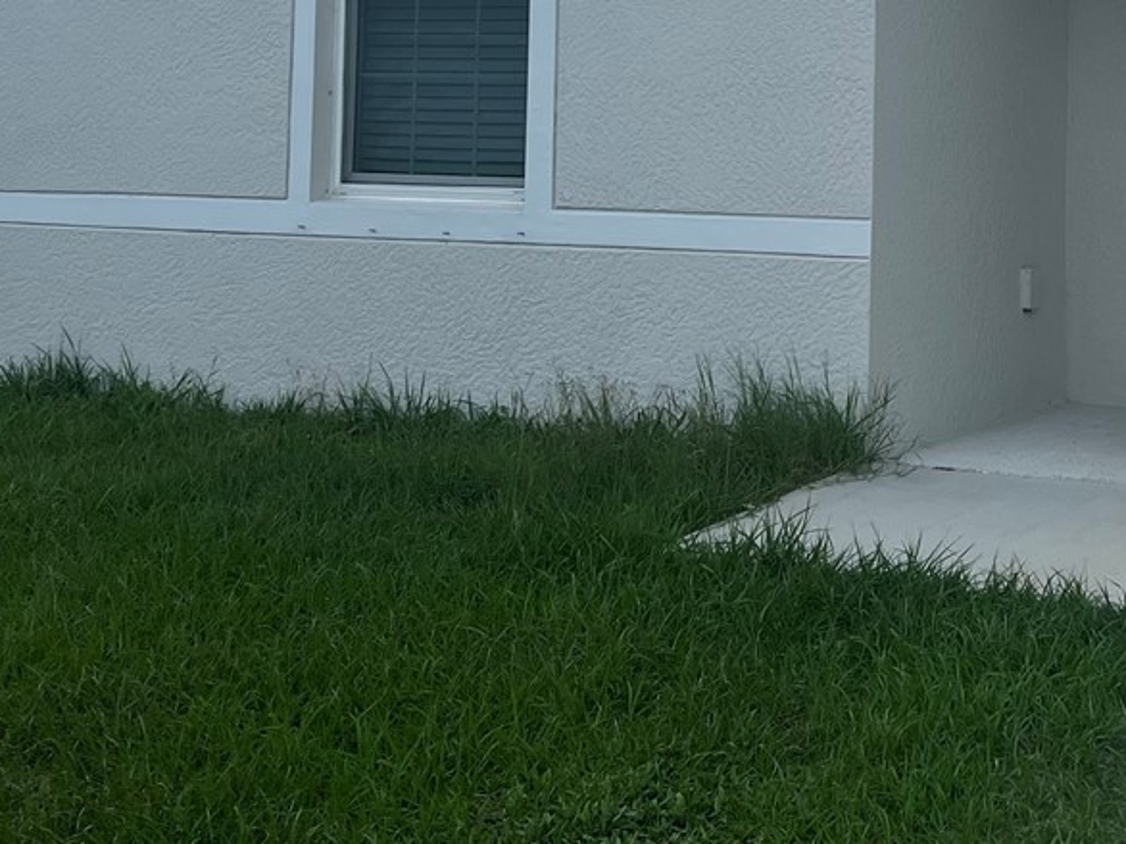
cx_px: 1051
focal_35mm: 71
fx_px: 2309
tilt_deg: +3.7
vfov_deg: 19.9
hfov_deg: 26.3
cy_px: -46
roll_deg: -1.0
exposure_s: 1/5882
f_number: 1.5
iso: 50
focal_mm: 5.7
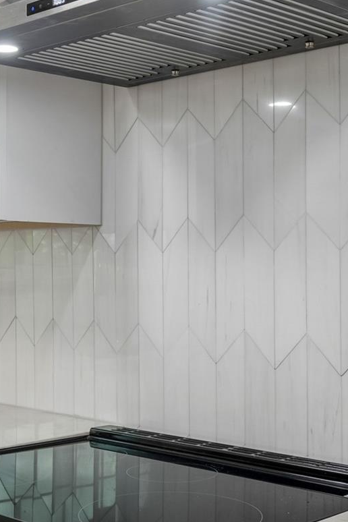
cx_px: 143
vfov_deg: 32.4
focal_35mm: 62
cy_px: 256
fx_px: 899
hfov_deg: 21.9
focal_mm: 20
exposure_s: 1/5
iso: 100
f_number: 7.1
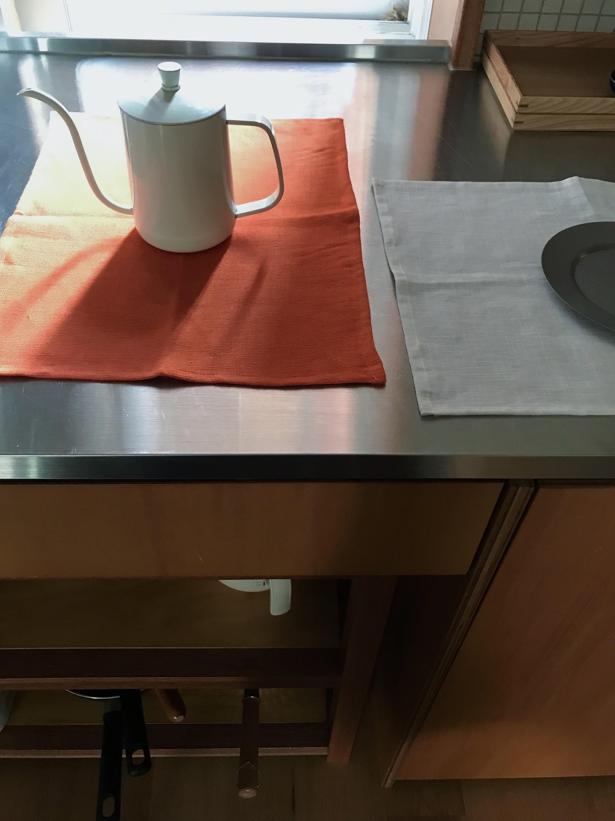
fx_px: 663
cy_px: 410
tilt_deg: -48.4
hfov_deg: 49.7
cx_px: 308
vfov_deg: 63.4
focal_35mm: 28
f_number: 1.8
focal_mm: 3.99
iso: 80
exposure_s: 1/15
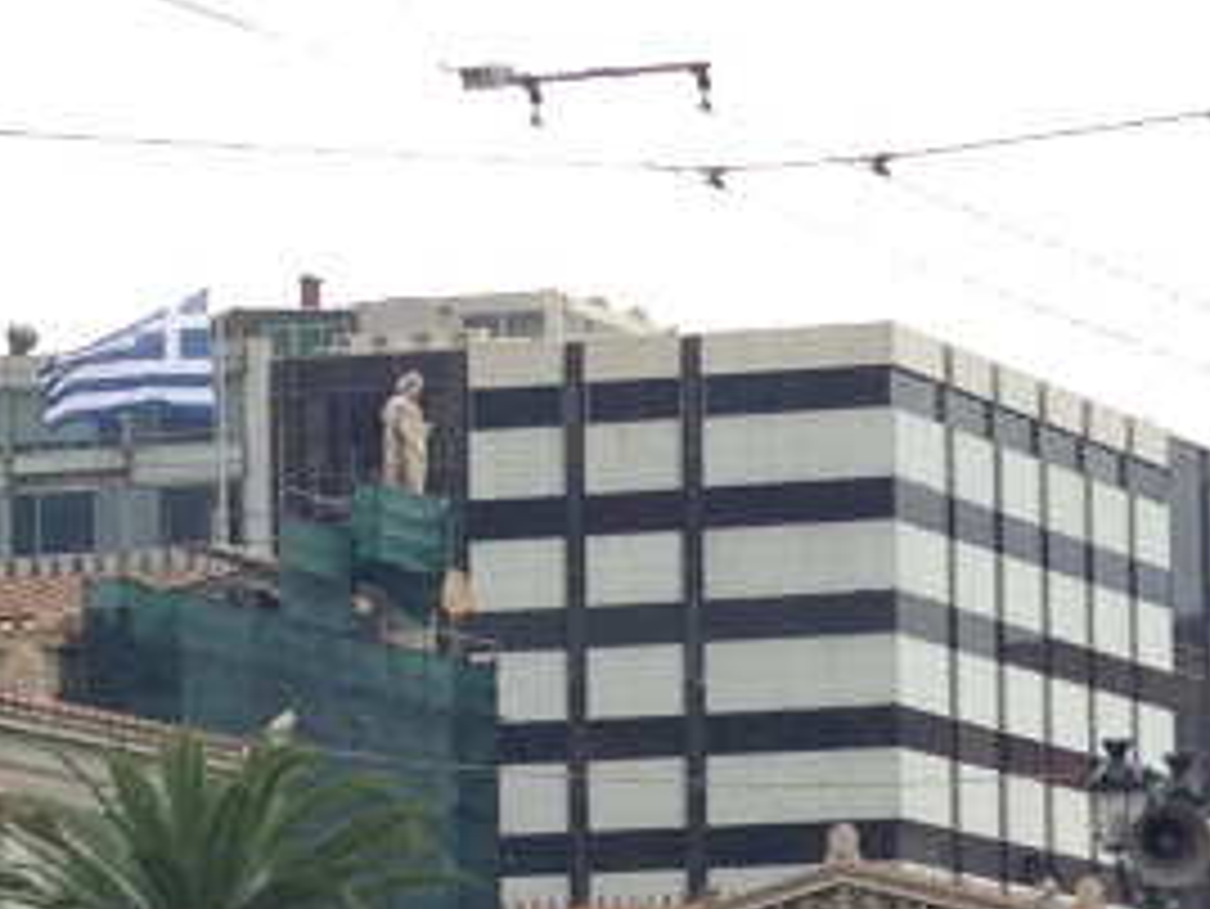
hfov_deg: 9.7
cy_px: 842
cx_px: 1646
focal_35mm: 200
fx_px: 6994
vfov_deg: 7.4
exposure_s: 1/284
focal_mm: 4.13
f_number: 2.4
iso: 50
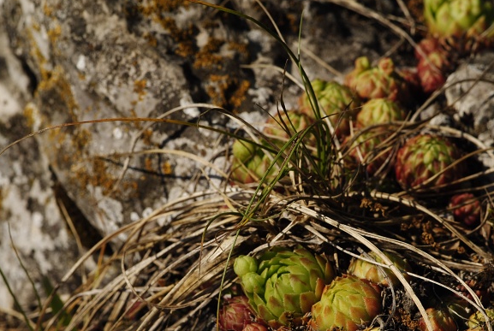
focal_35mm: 177
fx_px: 2429
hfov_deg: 11.6
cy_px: 216
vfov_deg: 7.8
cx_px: 266
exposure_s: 1/320
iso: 100
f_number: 10
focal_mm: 85
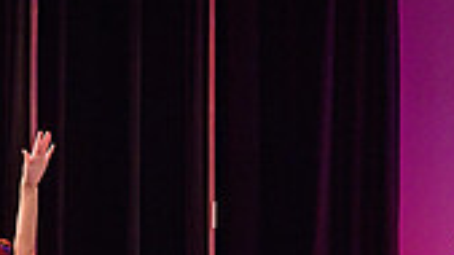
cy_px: 268
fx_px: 4959
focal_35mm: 412
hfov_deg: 5.2
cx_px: 297
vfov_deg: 2.9
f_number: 2.8
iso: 1600
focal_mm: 95
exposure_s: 1/250
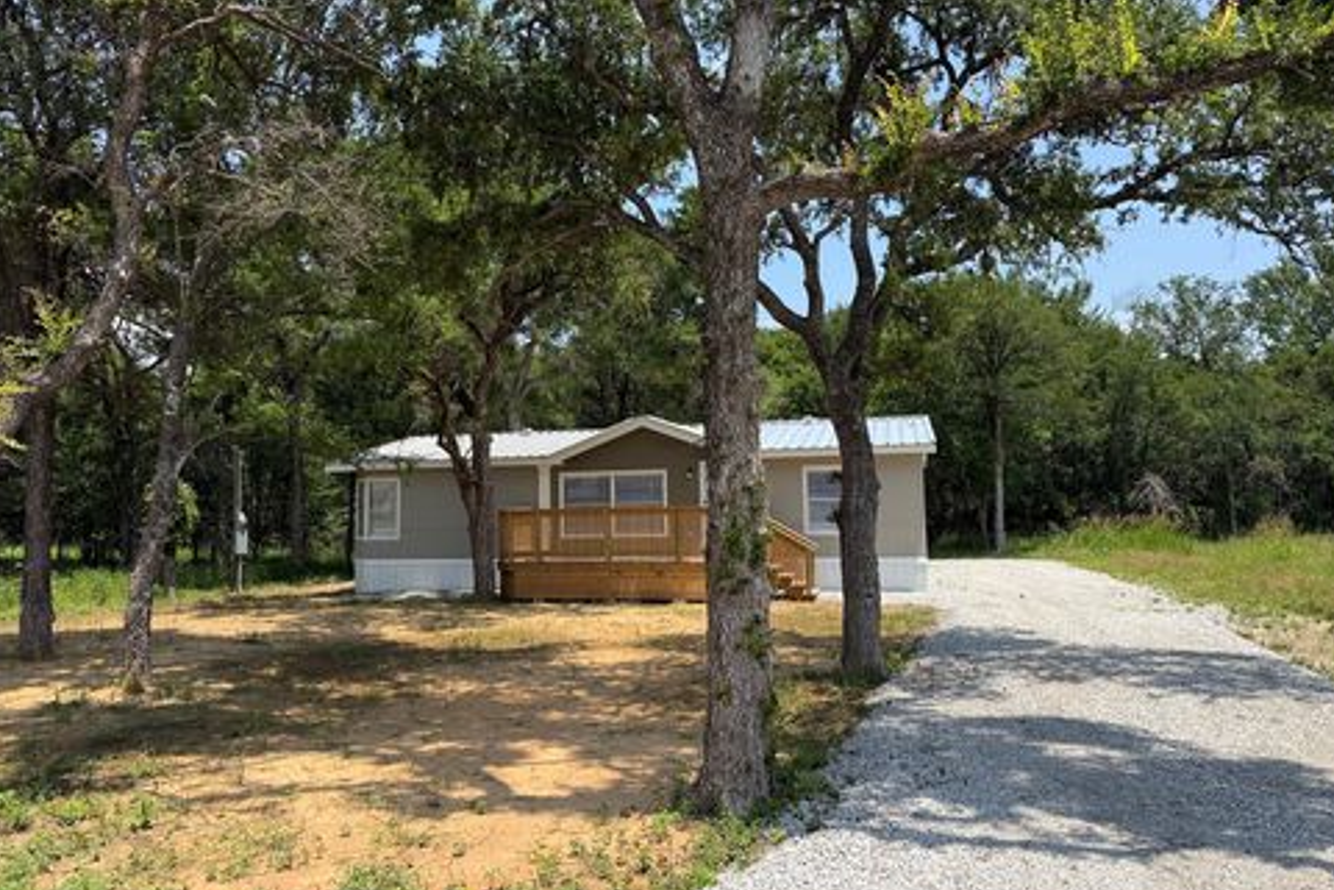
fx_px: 963
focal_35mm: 26
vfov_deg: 49.5
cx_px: 648
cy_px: 430
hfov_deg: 69.4
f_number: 1.78
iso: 80
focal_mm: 6.76
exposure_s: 1/2703
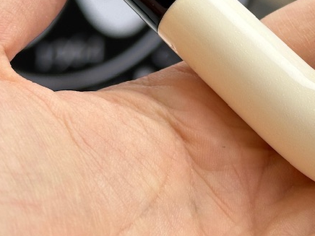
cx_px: 282
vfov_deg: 10.5
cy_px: 14
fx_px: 1283
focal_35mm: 141
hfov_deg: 13.9
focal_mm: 6.86
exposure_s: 1/327
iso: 64
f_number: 1.78
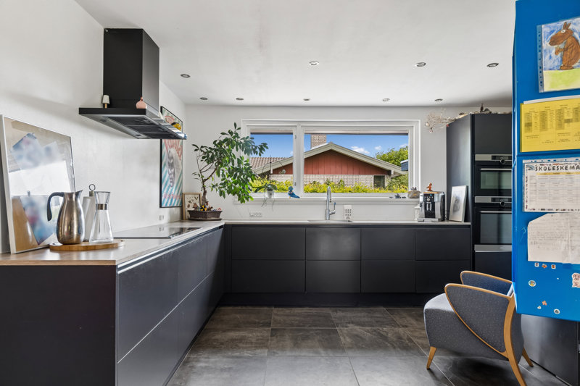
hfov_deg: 75.5
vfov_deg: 54.6
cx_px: 290
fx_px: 374
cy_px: 193
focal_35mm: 23
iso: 200
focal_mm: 15.5
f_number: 8
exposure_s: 1/2.5
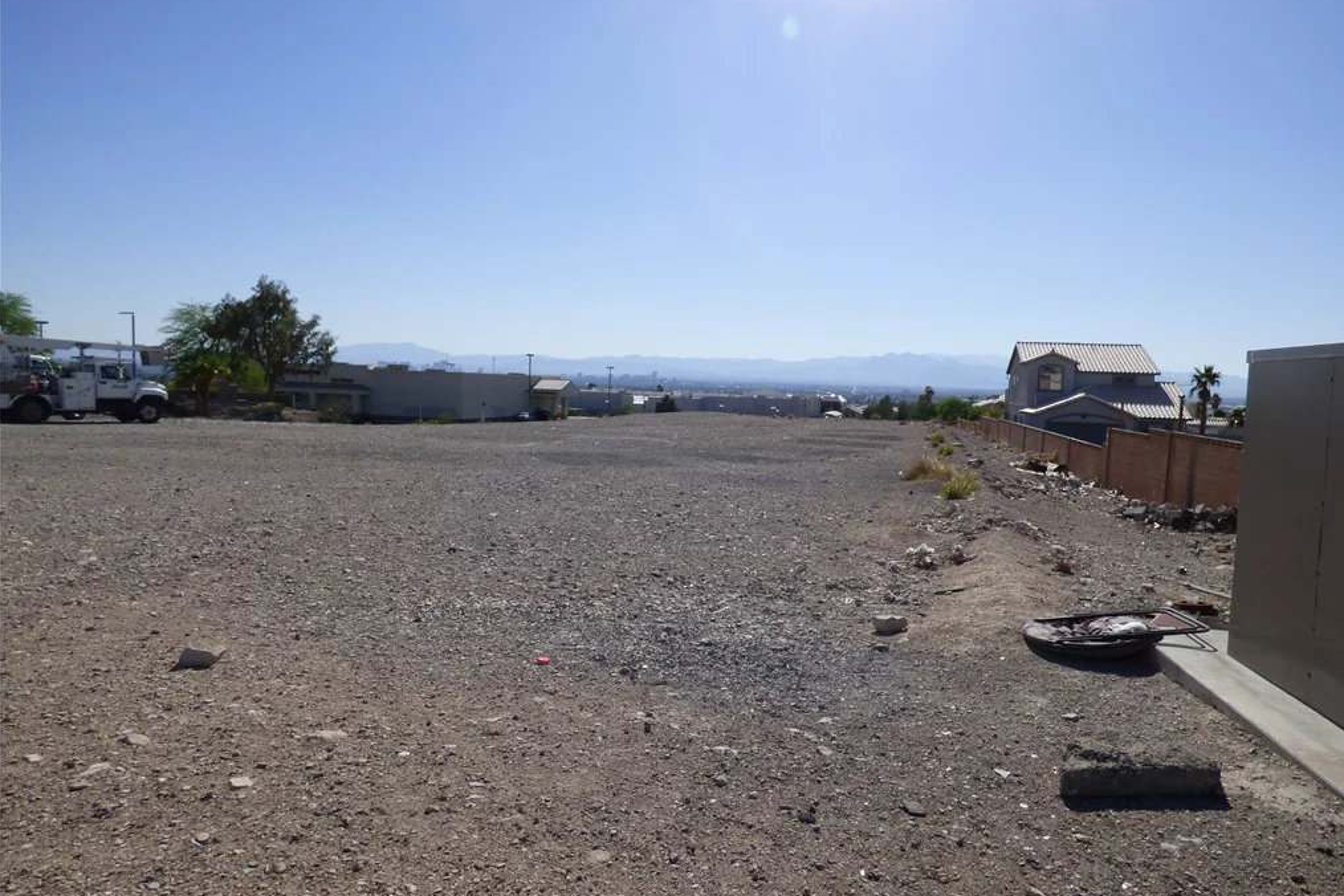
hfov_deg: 81.2
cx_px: 677
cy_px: 448
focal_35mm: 21
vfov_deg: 59.5
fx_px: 784
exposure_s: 1/2000
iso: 100
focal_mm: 3.58
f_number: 4
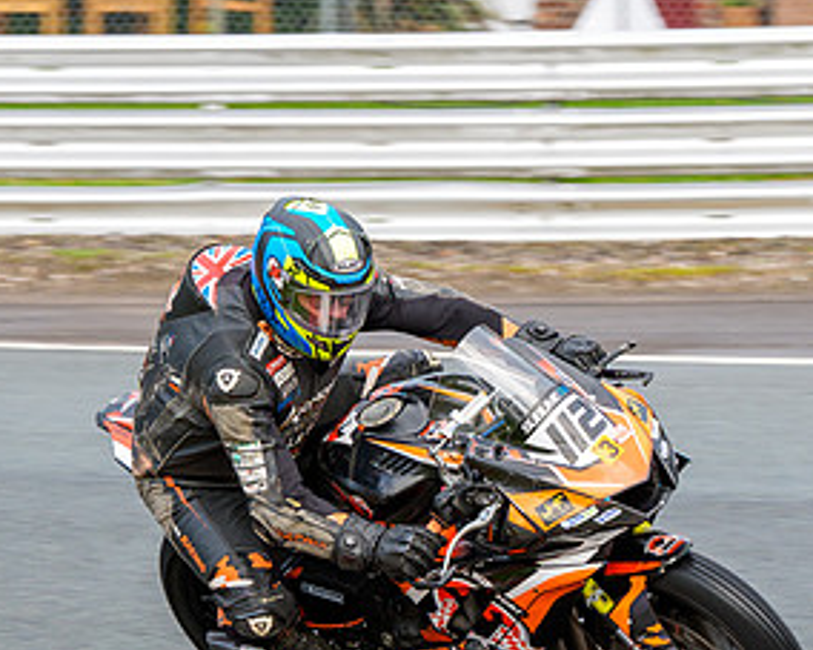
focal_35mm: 266
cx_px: 334
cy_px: 422
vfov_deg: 5.8
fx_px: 6398
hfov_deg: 7.3
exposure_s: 1/320
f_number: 6.3
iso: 250
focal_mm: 125
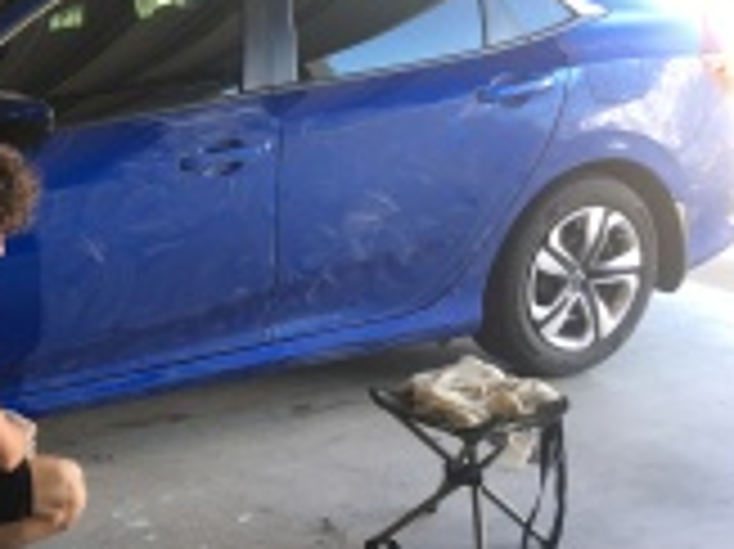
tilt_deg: -15.7
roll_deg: +3.8
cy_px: 261
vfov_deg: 22.6
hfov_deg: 27.7
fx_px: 1377
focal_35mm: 65
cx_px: -36
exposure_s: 1/40
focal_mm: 4.15
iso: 25
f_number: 2.2
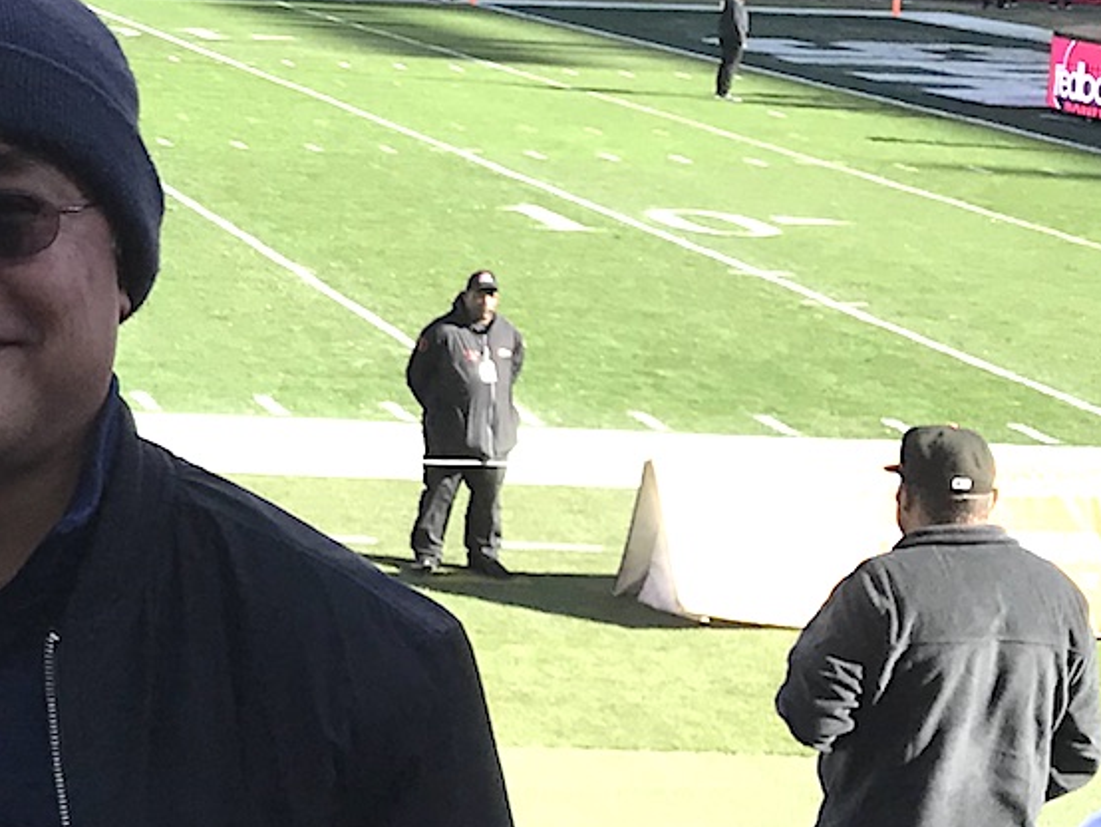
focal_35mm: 101
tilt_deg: -7.4
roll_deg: -1.0
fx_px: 3214
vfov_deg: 14.6
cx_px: -622
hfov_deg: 17.2
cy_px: 147
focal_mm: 3.99
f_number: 1.8
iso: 20
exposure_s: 1/903
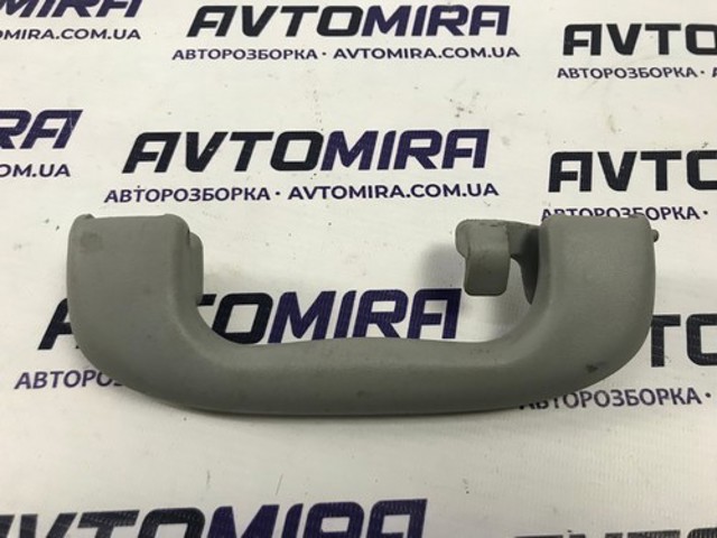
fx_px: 580
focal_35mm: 28
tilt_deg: -64.0
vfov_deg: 49.7
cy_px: 269
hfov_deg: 63.4
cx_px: 358
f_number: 1.8
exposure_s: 1/25
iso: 32
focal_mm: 3.99
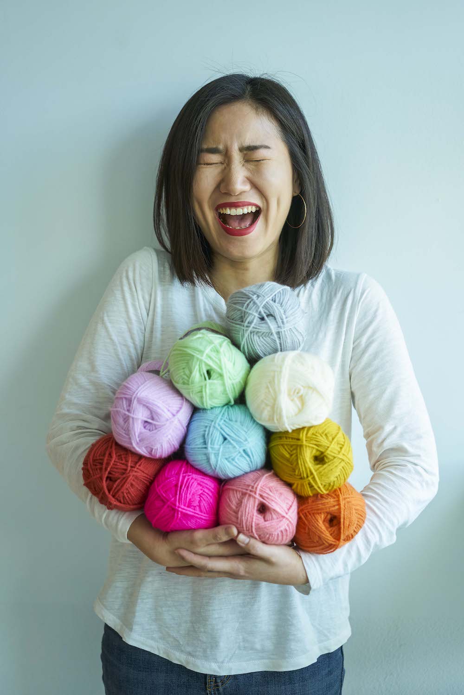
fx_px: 1063
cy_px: 348
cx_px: 232
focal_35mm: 55
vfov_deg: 36.2
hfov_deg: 24.6
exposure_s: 1/500
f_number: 2.8
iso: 640
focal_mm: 55
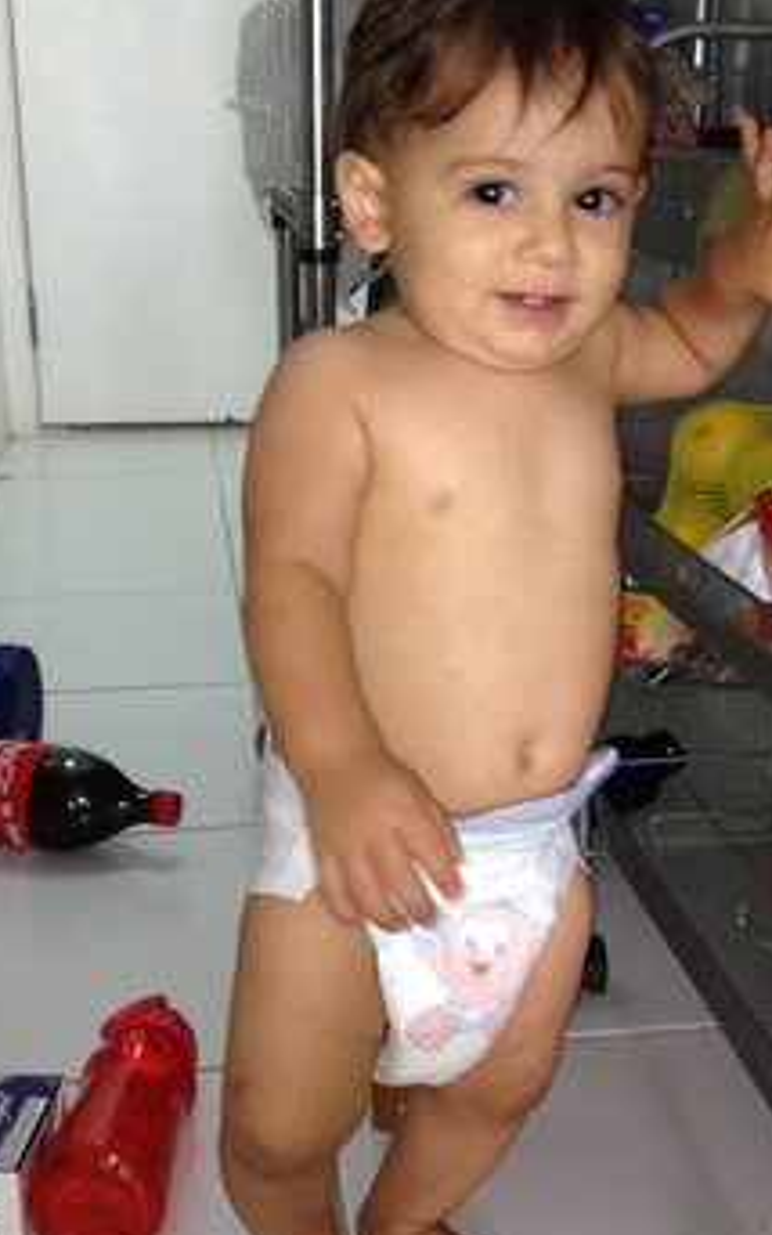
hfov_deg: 24.9
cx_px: 451
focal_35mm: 52
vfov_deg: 38.9
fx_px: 1749
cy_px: 625
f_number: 2.4
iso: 100
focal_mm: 4.28
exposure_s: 1/20
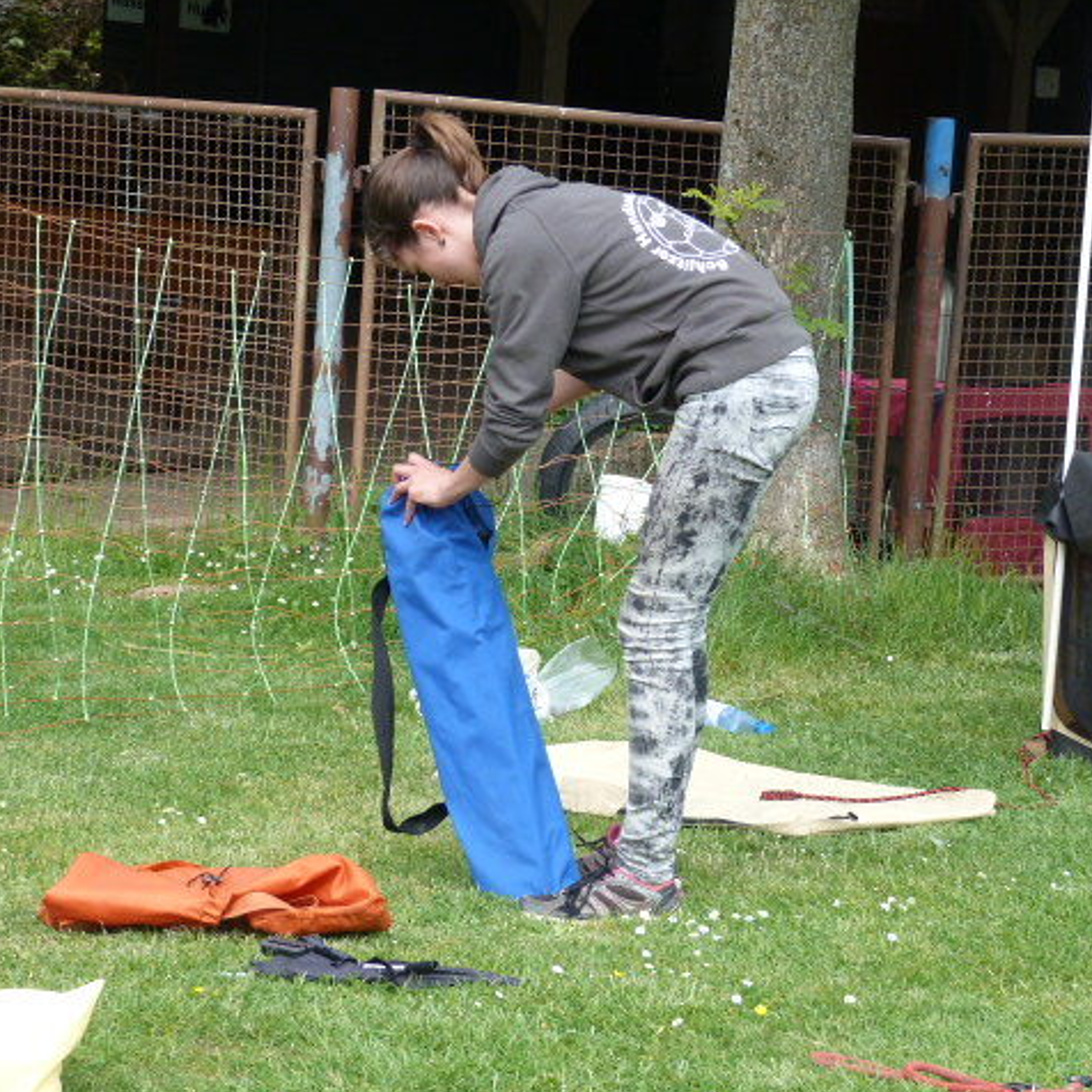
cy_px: 546
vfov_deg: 15.4
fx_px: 4033
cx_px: 619
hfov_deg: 15.4
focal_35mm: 113
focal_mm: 17.2
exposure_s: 1/250
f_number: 4
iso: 160
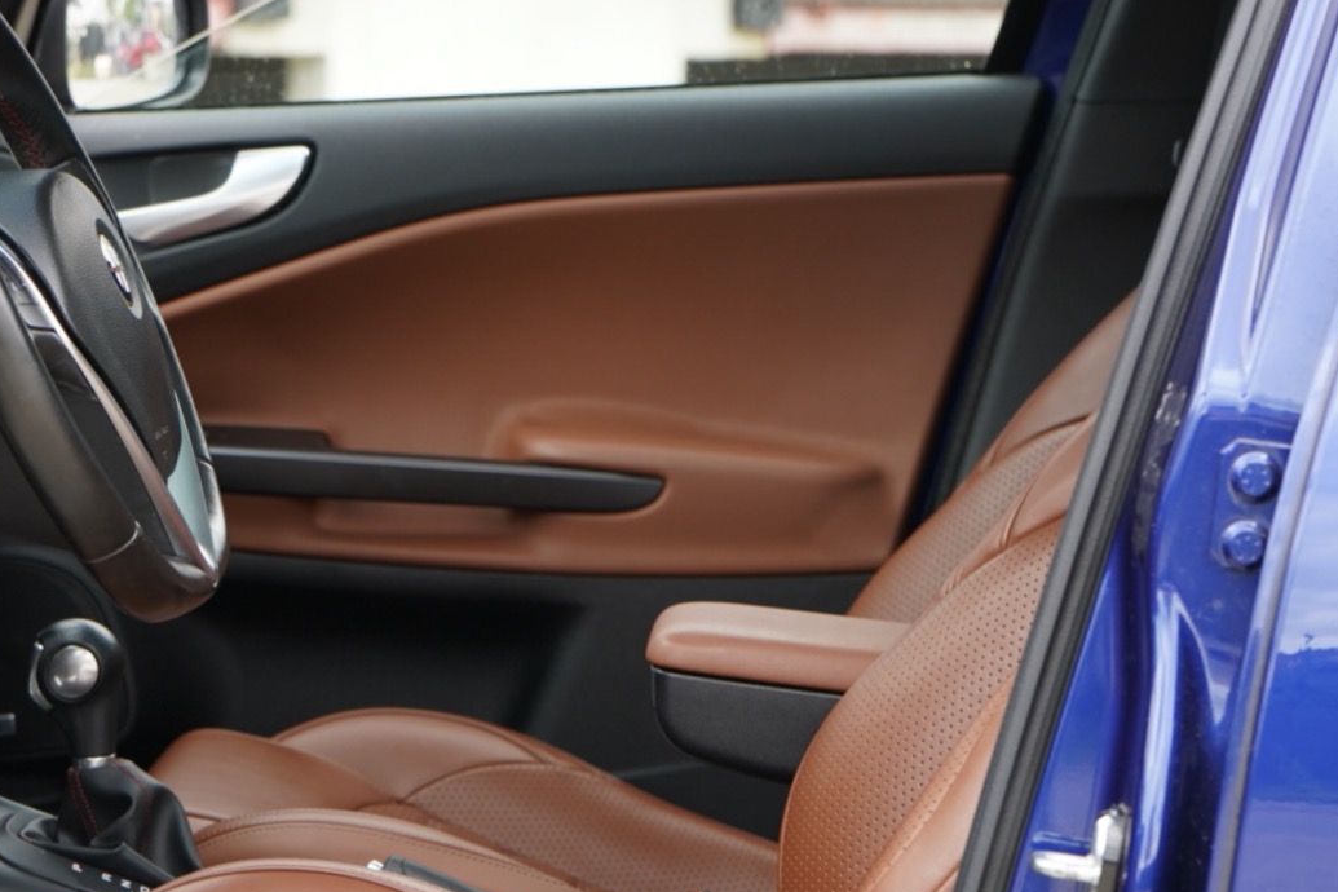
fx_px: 4831
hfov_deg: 15.7
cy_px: 558
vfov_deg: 10.5
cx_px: 365
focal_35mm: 130
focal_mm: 70
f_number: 5.6
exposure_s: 1/160
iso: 500
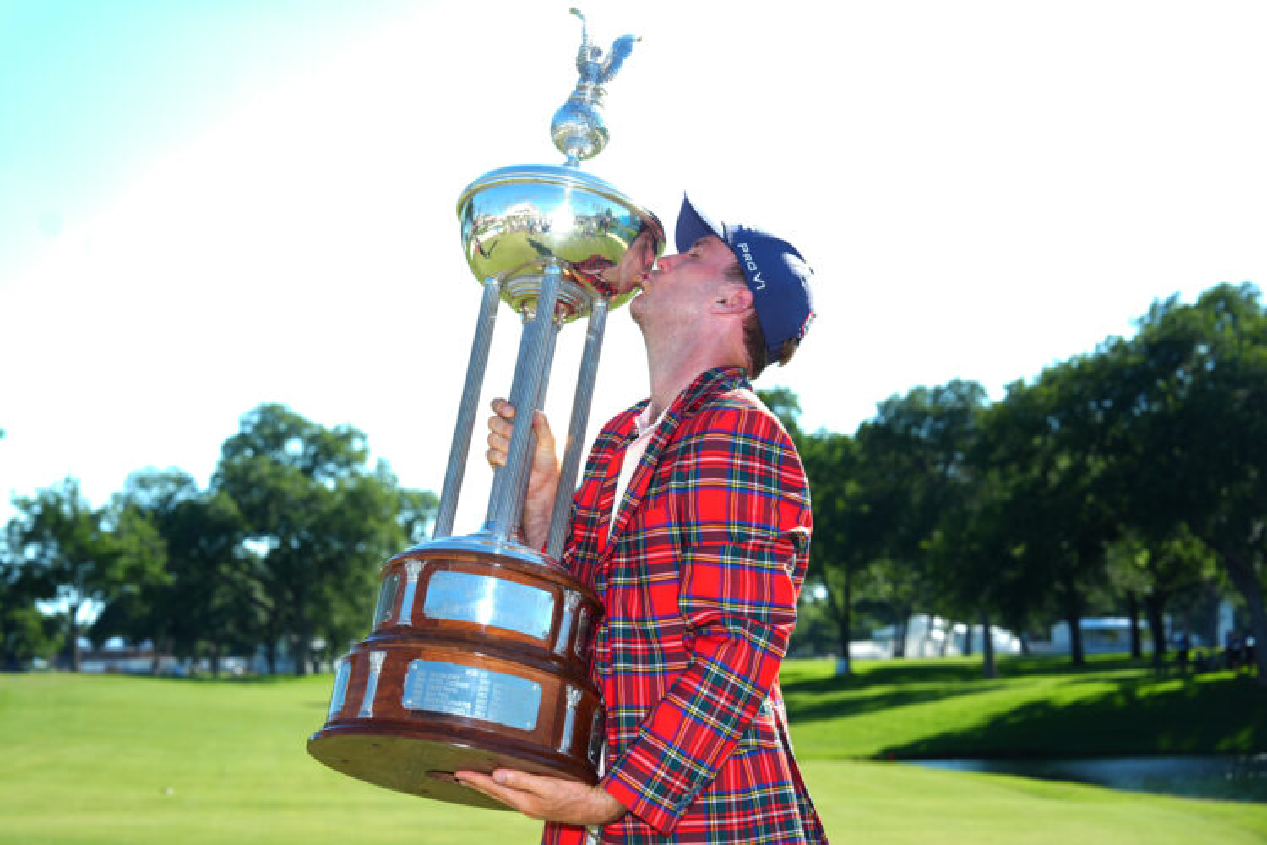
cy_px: 422
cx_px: 634
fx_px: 2182
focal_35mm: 62
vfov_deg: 21.9
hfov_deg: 32.4
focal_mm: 62
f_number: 5
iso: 200
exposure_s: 1/500
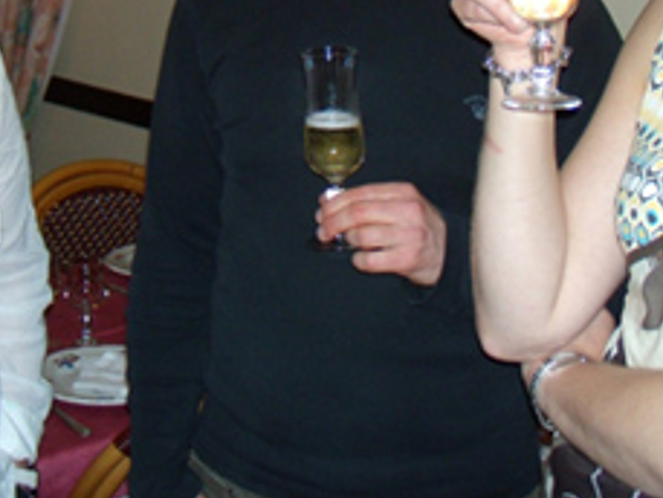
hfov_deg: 26.3
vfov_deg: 19.5
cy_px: 28
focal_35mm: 74
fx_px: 1418
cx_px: 310
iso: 200
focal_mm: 6.4
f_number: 3.6
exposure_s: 1/30
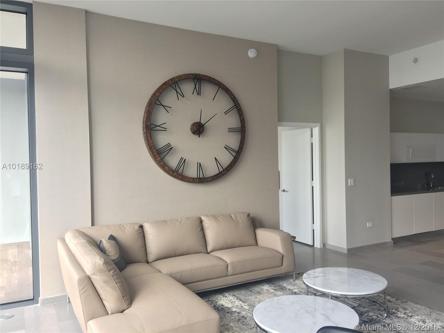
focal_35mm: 29
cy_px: 166
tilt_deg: -3.5
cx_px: 222
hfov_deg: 61.7
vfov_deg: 48.2
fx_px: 372
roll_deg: -0.1
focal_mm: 4.15
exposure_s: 1/40
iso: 32
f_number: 2.2
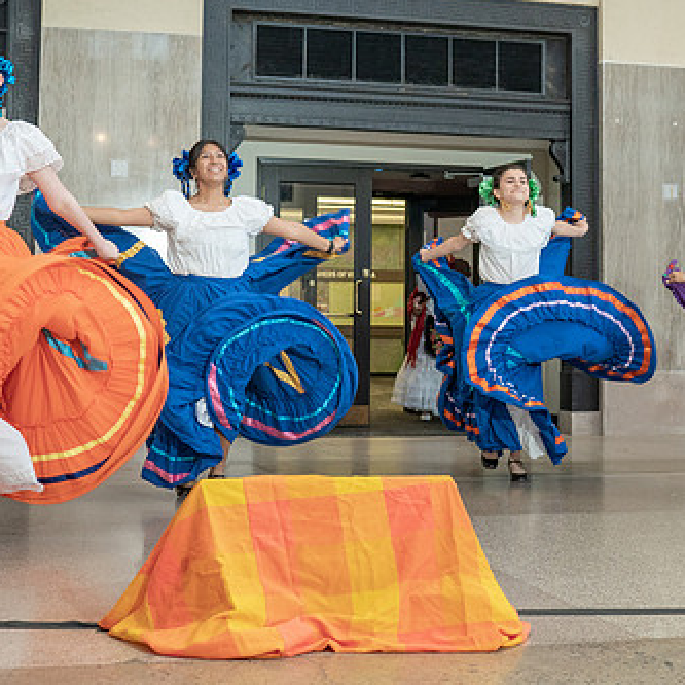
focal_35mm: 63
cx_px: 384
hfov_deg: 27.3
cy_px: 240
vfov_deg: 27.2
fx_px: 1410
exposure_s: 1/200
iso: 2000
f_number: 4
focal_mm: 35
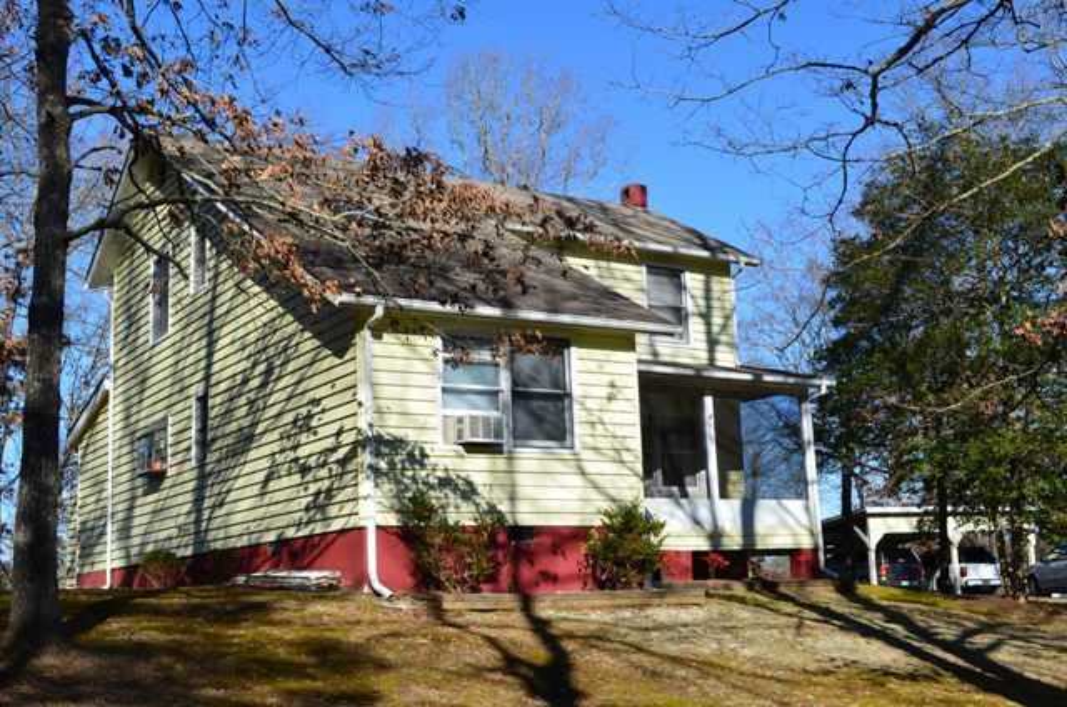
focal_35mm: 45
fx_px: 1331
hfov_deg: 43.7
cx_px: 534
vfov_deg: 29.7
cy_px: 354
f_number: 10
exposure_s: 1/250
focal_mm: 30
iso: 200
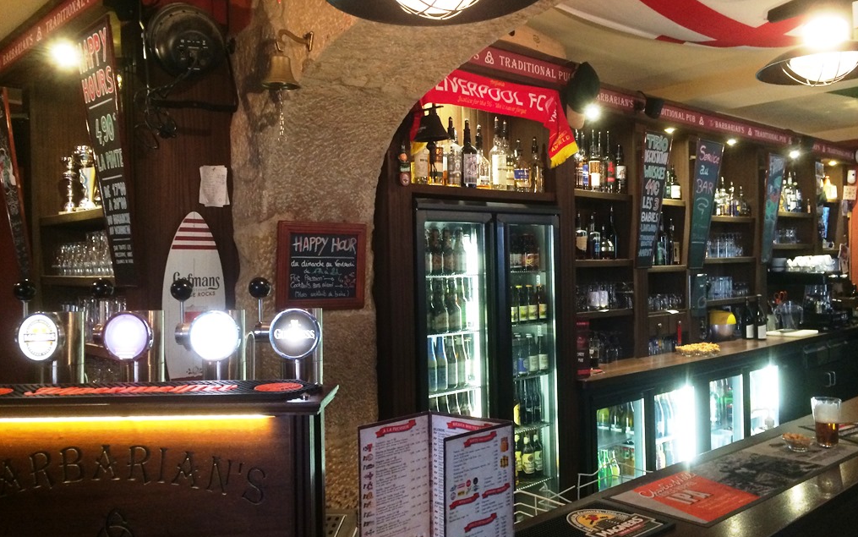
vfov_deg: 40.6
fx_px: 725
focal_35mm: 31
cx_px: 431
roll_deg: +0.1
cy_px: 270
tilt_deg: +0.5
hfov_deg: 61.2
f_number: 2.2
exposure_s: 1/20
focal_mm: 4.15
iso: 250
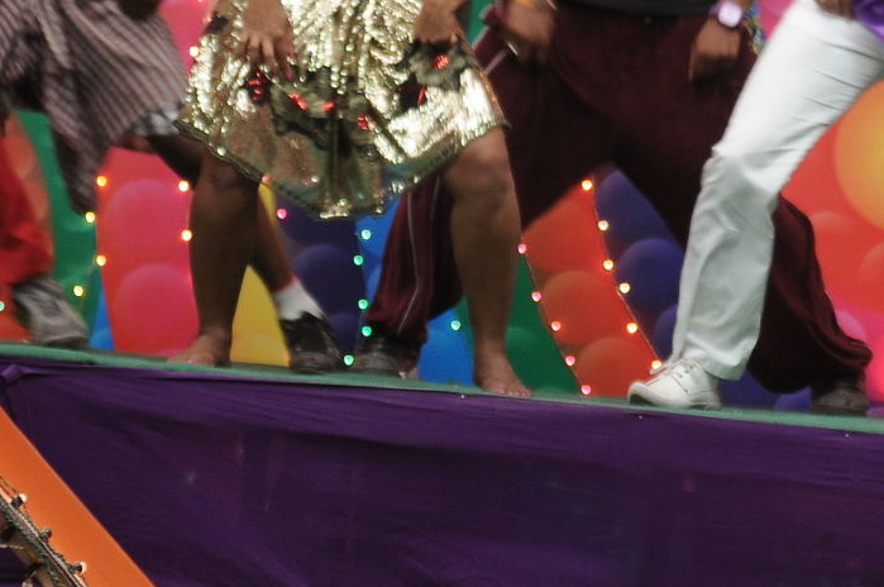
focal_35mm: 378
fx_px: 9269
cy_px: -108
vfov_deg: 3.6
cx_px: 904
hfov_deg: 5.4
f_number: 2.8
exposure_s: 1/80
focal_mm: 86
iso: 400
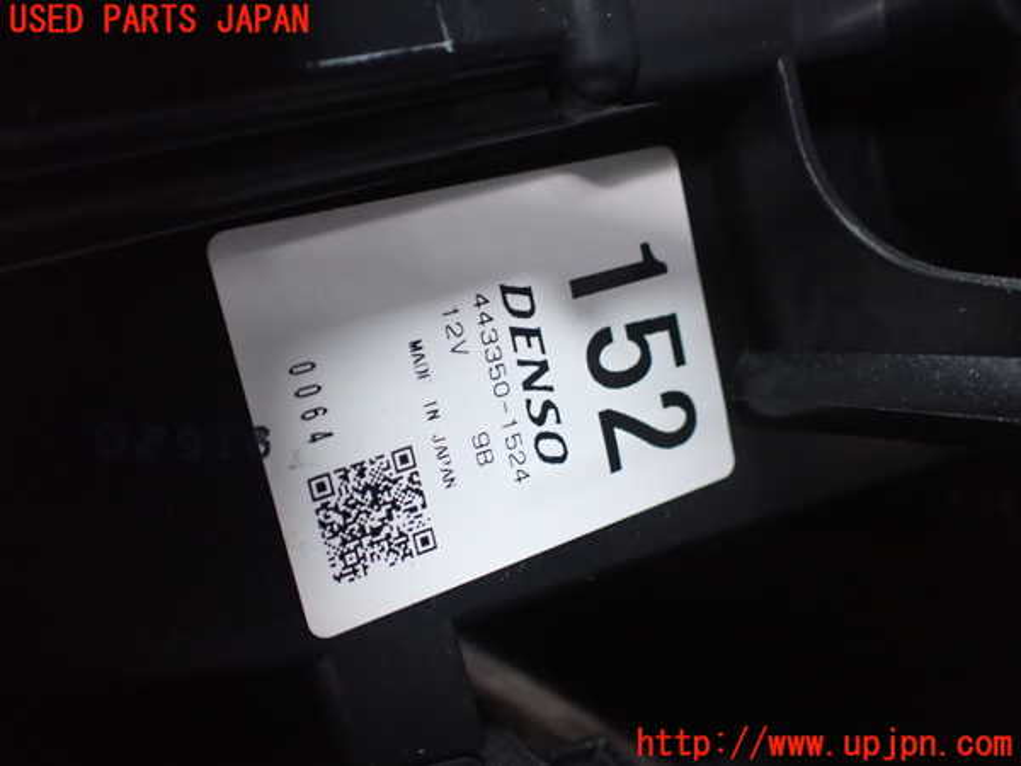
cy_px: 383
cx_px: 510
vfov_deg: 46.8
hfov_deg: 60.0
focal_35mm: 30
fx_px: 885
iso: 1250
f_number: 2.3
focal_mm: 5.4
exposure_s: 1/30
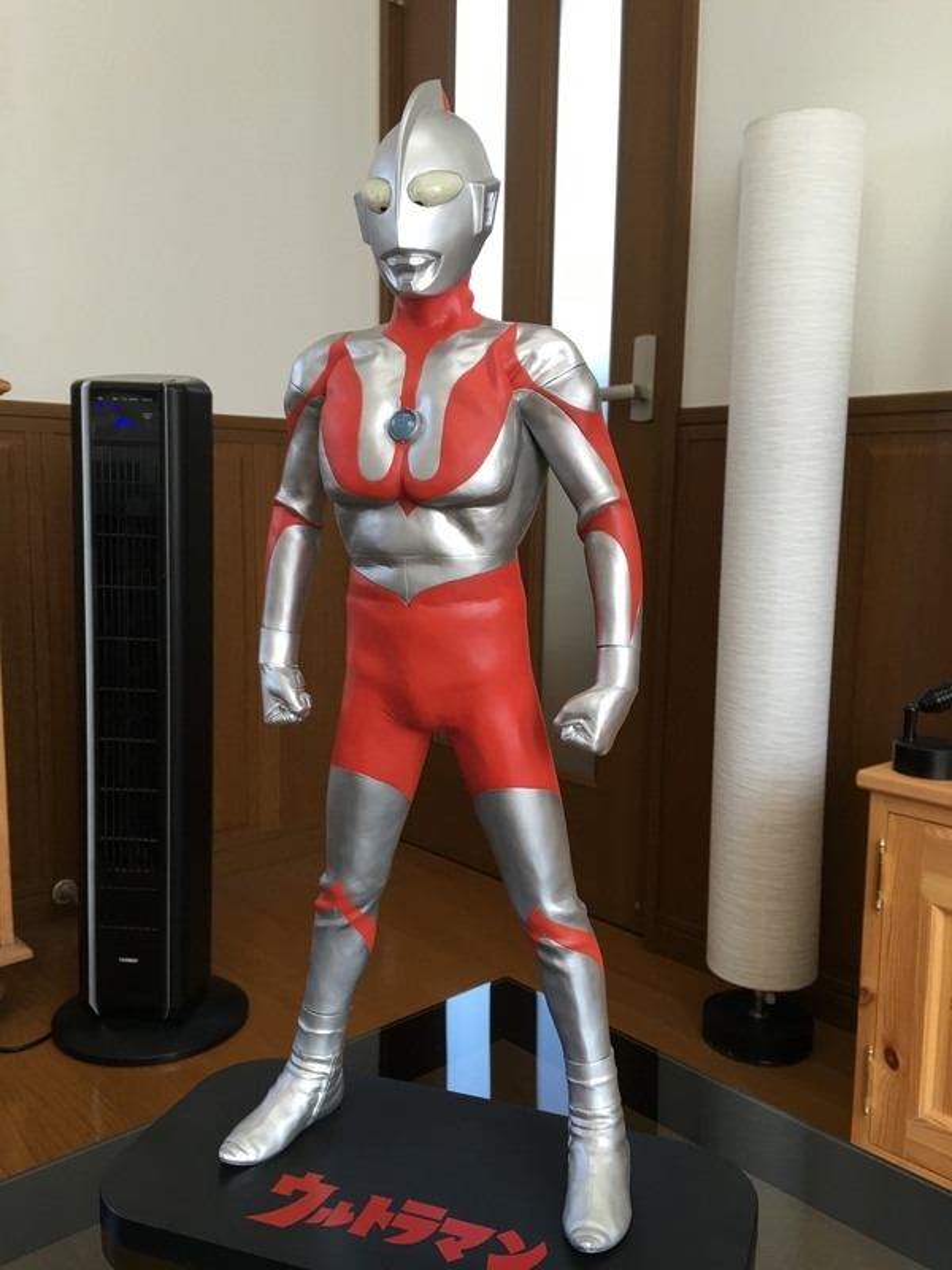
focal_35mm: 29
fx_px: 1063
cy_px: 635
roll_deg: +0.0
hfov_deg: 48.2
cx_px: 476
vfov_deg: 61.7
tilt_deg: -7.4
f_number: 2.2
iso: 25
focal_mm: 4.15
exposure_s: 1/15
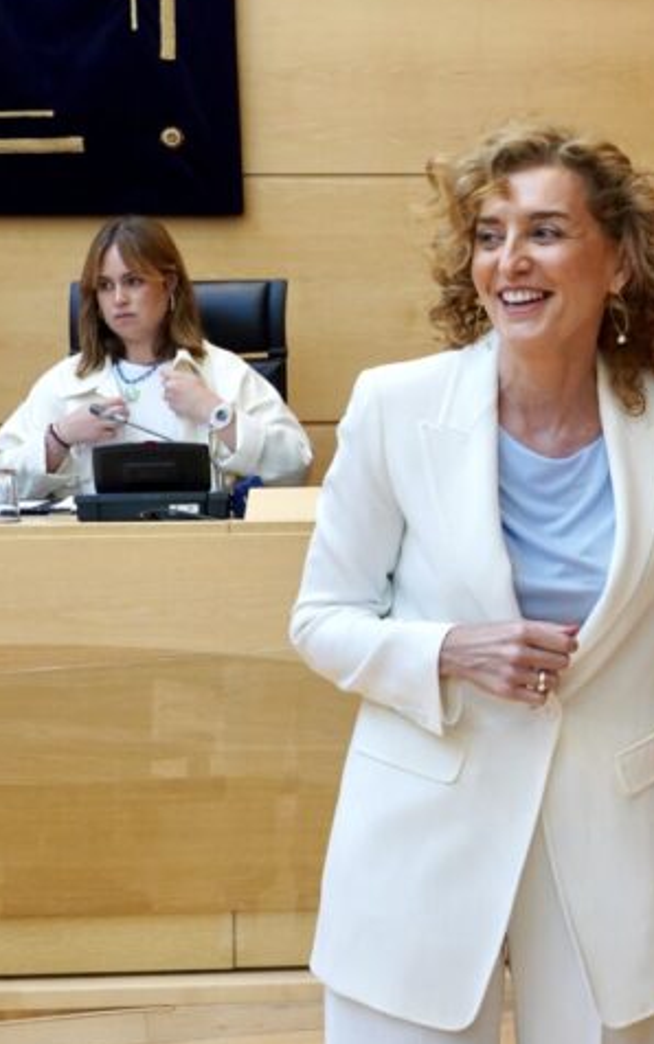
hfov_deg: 18.2
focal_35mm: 69
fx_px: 1965
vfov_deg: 29.8
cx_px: 720
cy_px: 492
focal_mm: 42
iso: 2500
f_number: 9
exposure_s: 1/125
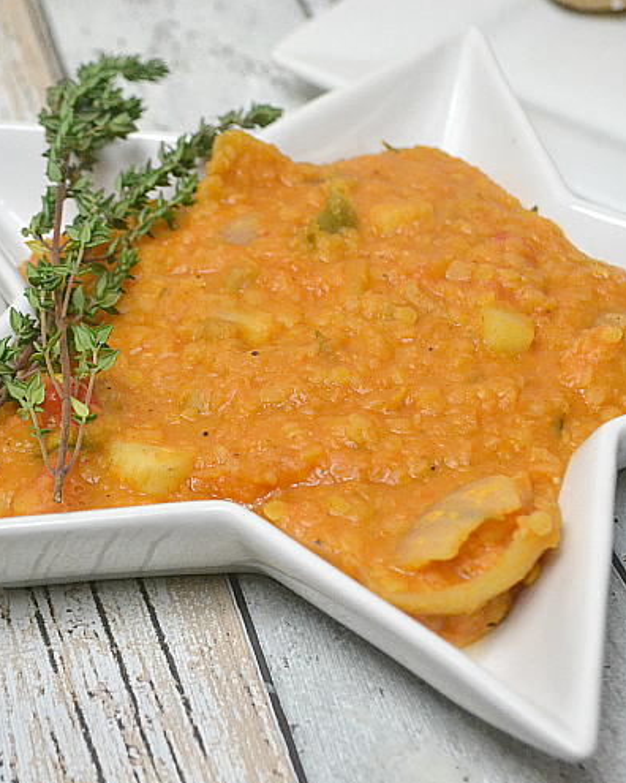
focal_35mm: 81
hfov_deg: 18.9
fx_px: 1876
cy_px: 392
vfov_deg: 23.6
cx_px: 305
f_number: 5
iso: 3200
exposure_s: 1/400
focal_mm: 38
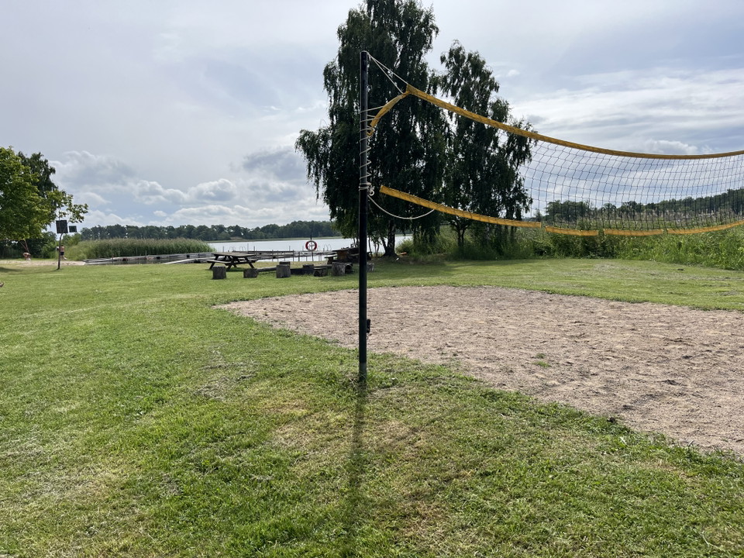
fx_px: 559
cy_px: 279
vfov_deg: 53.1
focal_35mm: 26
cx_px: 372
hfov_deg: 67.3
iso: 50
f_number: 1.6
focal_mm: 5.1
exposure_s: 1/4149
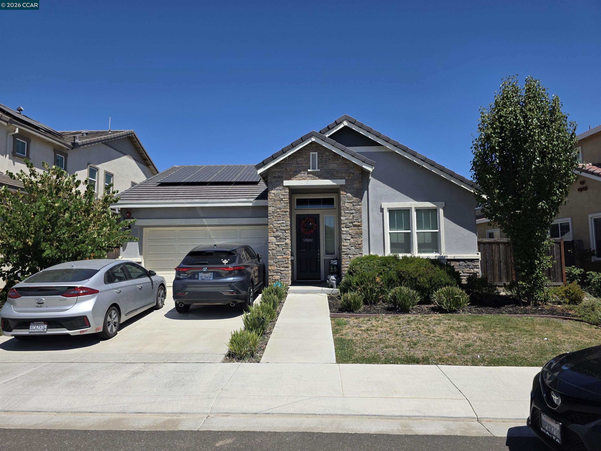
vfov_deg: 58.9
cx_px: 300
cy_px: 226
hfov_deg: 73.9
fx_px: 399
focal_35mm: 23
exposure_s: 1/7333
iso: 80
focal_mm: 6.3
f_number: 1.7
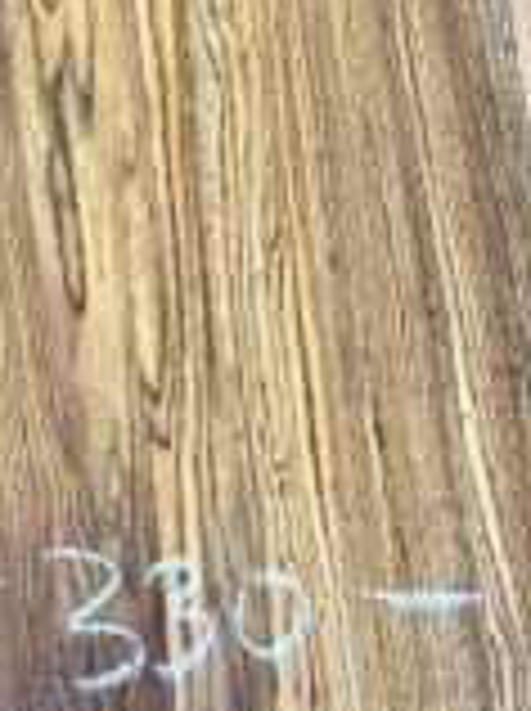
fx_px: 2010
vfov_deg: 19.1
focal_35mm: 98
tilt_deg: -65.6
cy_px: -110
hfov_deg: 15.0
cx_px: 135
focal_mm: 3
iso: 50
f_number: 1.8
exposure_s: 1/50
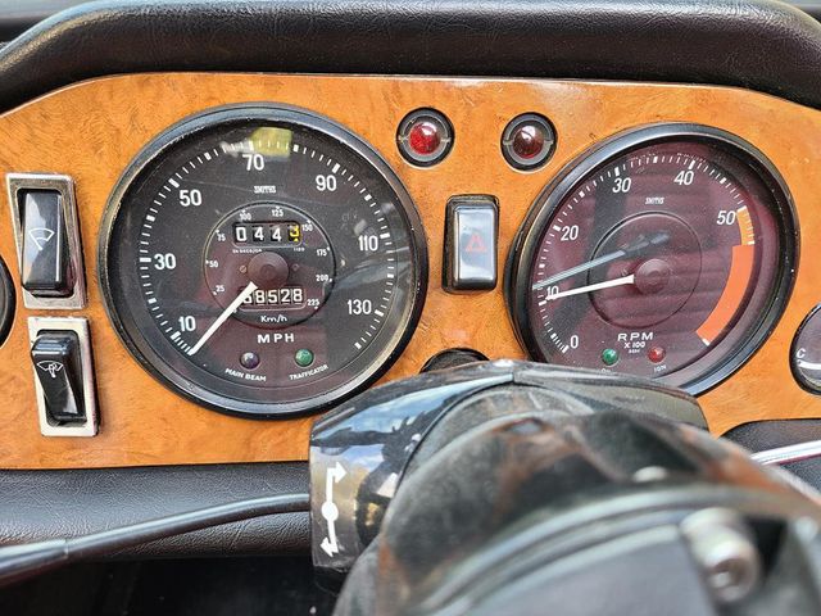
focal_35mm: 26
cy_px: 308
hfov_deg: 67.3
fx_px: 617
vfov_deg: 53.1
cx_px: 410
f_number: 1.8
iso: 80
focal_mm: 5.4
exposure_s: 1/59
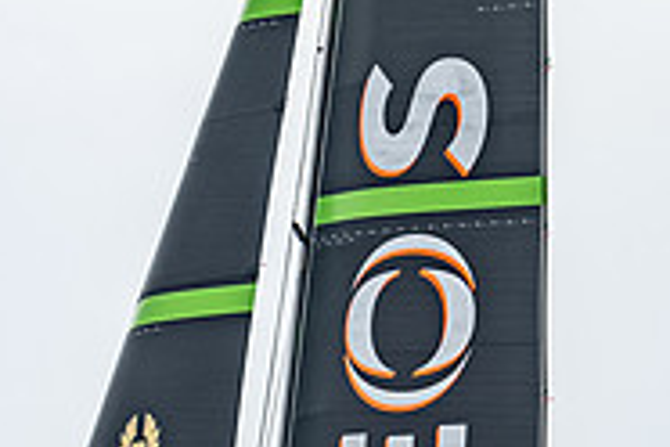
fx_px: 12189
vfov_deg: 2.1
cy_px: 661
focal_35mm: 655
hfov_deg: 3.1
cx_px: 245
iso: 100
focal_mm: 200
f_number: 2.8
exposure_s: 1/2000
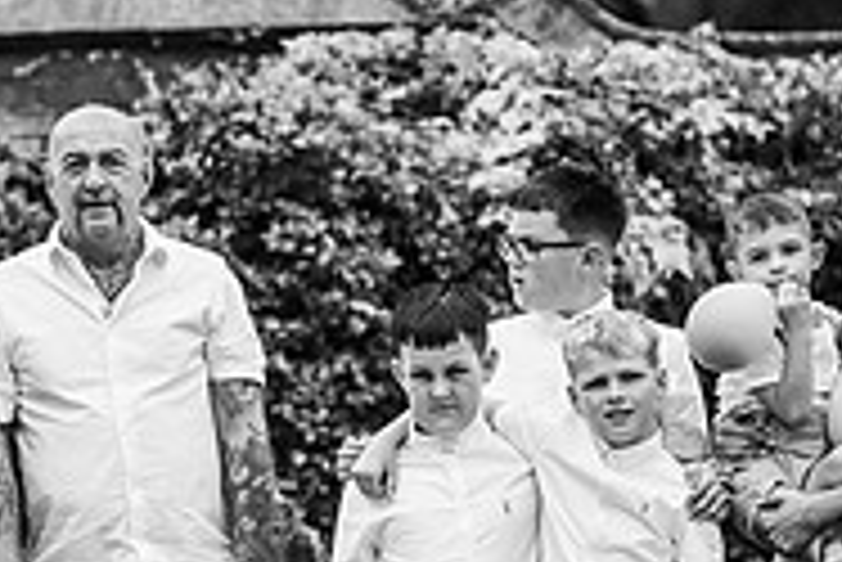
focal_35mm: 263
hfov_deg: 7.8
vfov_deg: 5.2
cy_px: 513
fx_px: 6156
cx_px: -59
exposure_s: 1/1250
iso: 100
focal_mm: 85
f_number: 2.2
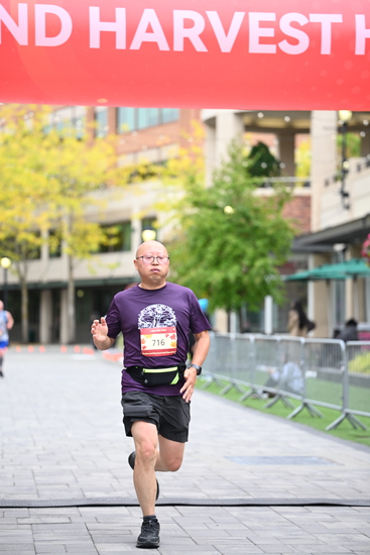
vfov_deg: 20.4
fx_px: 1541
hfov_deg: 13.7
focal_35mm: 100
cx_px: 185
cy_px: 278
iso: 640
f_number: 2.8
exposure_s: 1/1600
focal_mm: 100
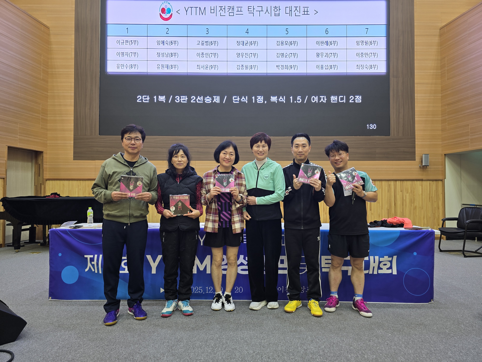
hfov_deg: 73.9
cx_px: 241
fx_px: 320
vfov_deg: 58.9
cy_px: 181
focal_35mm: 23
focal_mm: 6.3
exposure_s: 1/53.7
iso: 80
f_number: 1.7
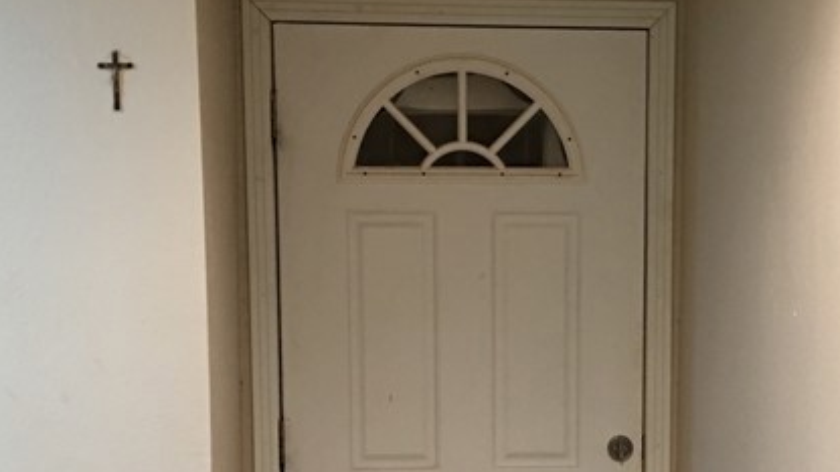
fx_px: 1737
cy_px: 527
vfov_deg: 15.1
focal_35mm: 78
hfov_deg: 27.0
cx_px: 563
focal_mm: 4.15
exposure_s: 1/4
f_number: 2.2
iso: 50
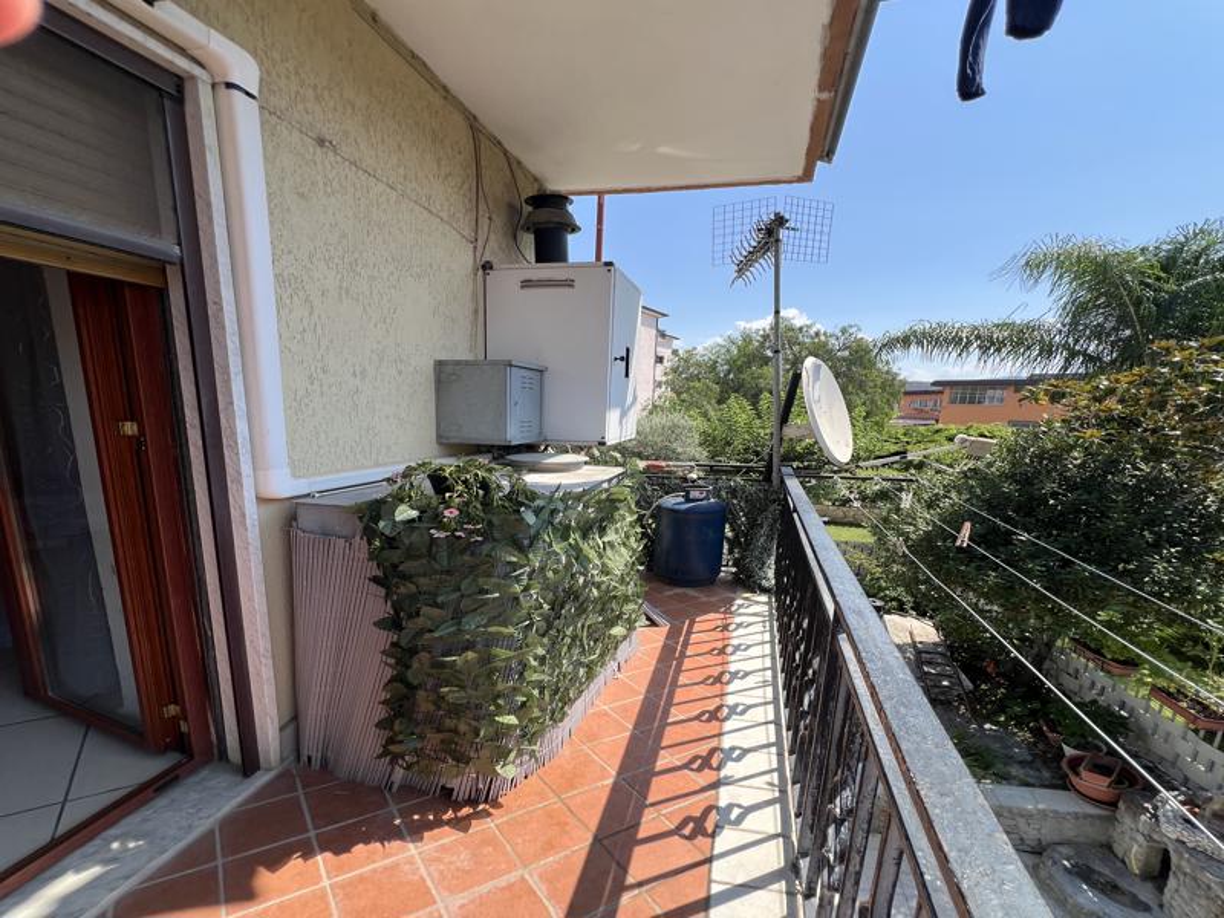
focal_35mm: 13
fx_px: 460
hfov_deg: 106.2
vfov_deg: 89.9
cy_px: 459
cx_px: 612
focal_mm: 1.57
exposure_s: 1/821
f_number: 1.8
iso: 32
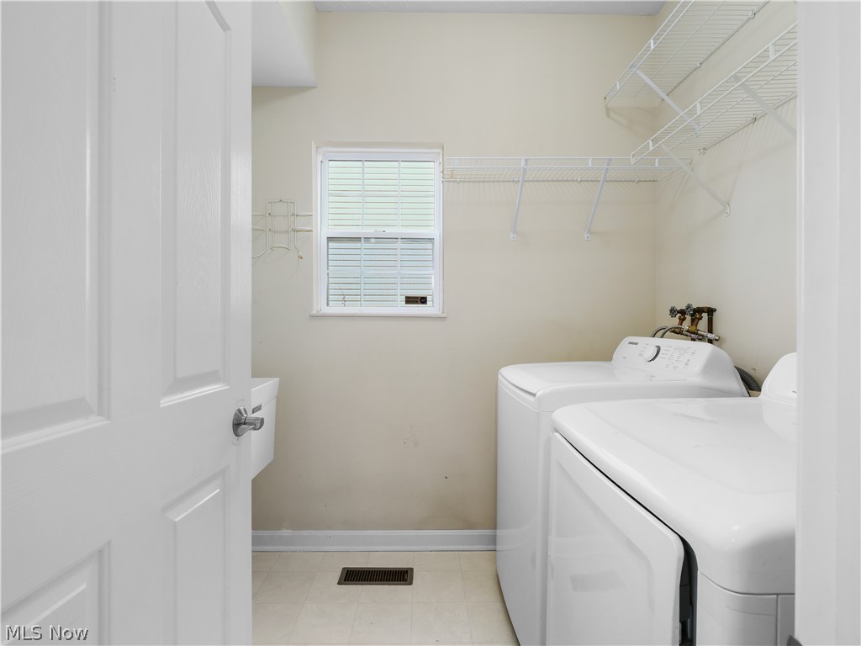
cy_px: 323
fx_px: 398
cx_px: 430
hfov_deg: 94.5
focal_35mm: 16
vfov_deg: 78.1
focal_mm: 8
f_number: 6.3
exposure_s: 1/6
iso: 200
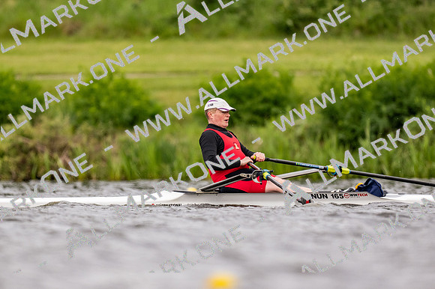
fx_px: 10868
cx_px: 218
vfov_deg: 1.5
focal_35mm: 900
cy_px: 144
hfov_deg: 2.3
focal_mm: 600
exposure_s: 1/2500
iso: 720
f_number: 4
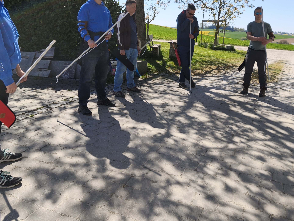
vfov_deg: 41.1
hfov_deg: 53.6
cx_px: 175
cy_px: 67
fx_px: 289
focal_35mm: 34
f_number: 1.7
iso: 50
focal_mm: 5.35
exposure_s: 1/2293
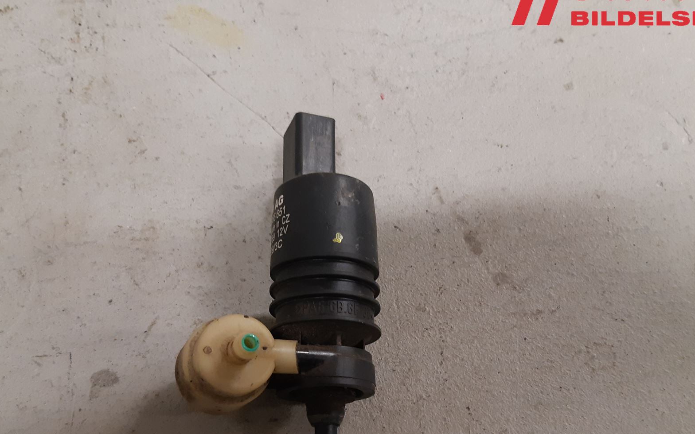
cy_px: 291
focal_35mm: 36
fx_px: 682
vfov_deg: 35.0
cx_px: 330
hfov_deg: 54.0
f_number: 1.7
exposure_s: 1/50
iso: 200
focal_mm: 3.93
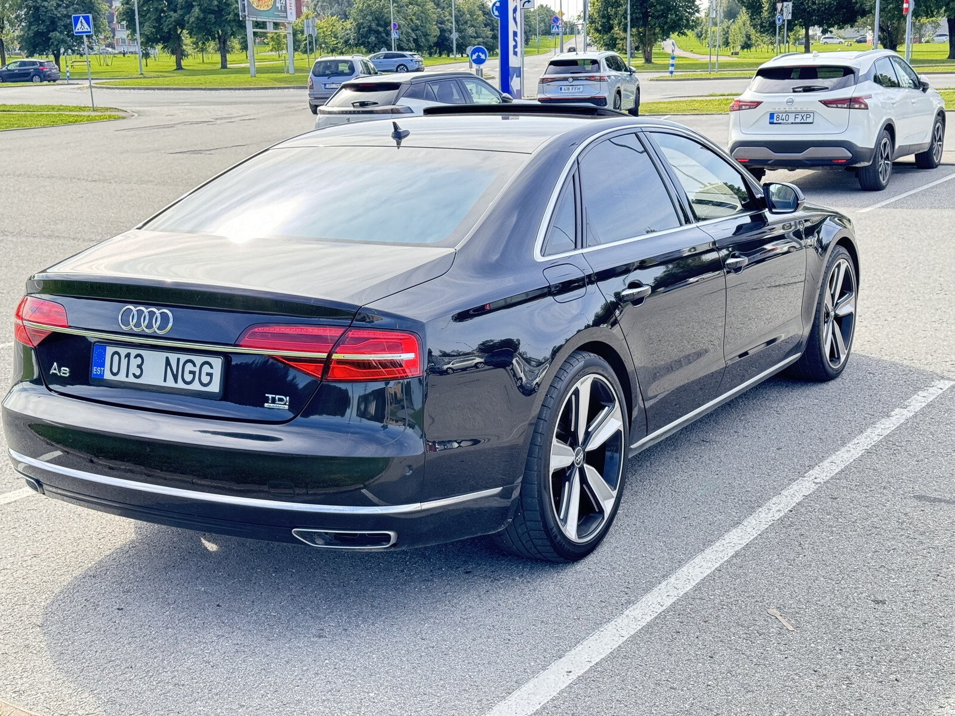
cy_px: 358
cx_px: 478
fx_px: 1324
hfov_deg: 39.7
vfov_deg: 30.3
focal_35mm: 48
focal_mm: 6.76
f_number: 1.78
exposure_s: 1/486
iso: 64
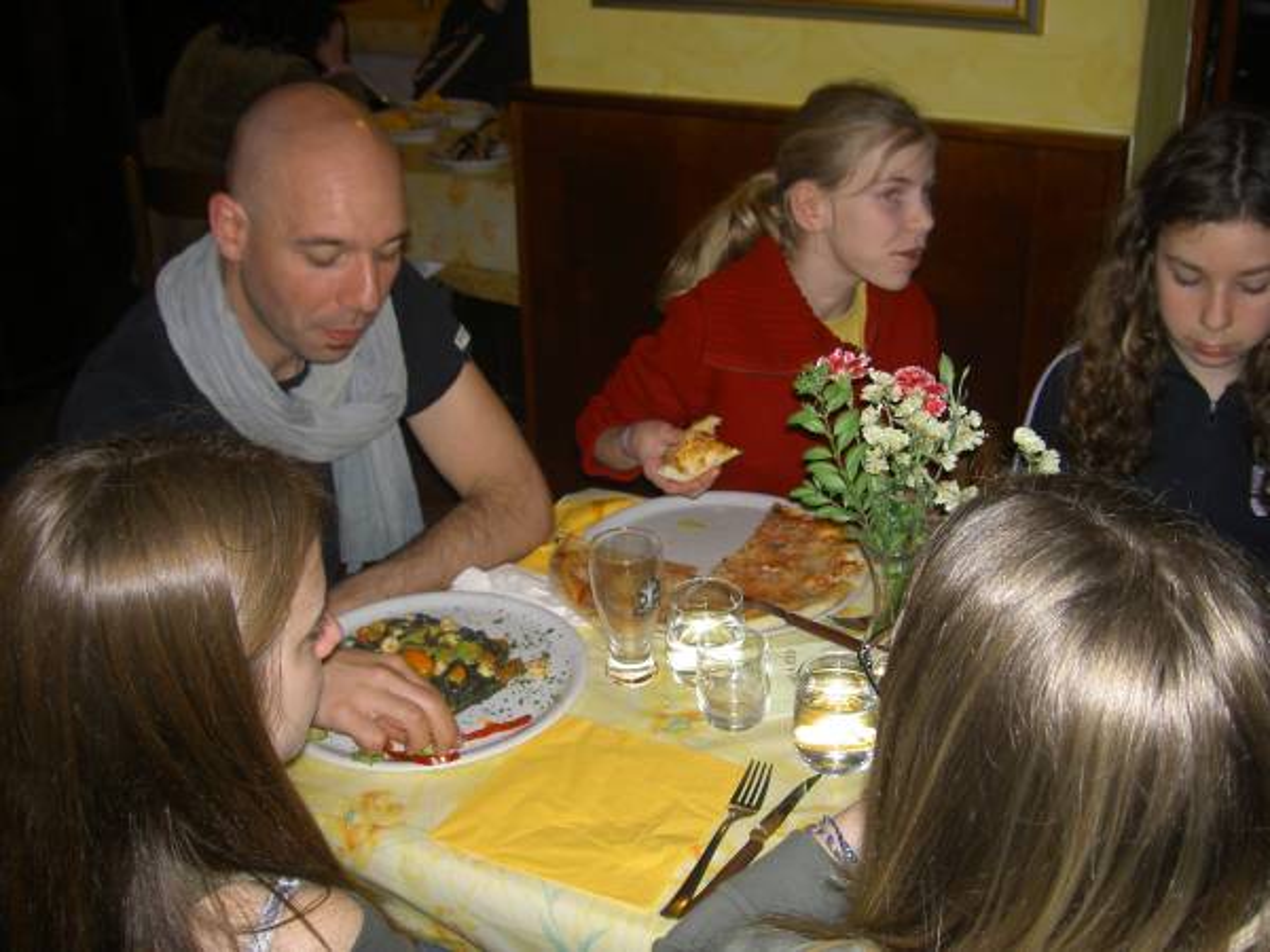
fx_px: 1431
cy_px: 476
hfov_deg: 47.9
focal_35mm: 39
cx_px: 635
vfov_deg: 36.8
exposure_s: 1/60
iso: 100
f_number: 2.8
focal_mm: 8
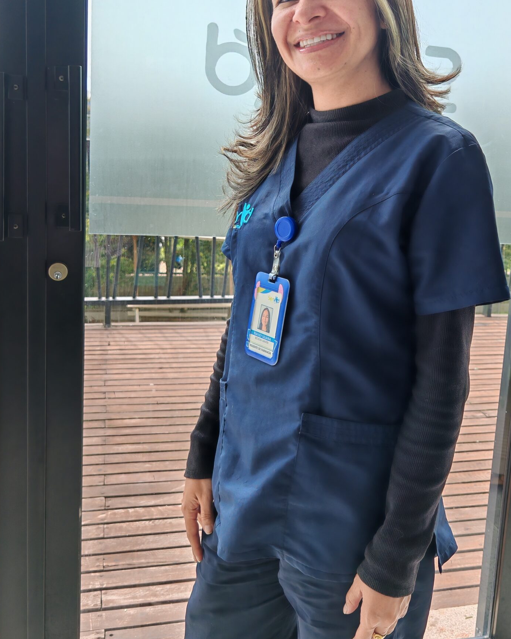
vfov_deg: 46.7
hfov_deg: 38.0
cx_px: 322
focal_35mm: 39
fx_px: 737
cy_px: 266
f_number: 1.9
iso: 50
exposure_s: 1/280
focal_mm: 6.67
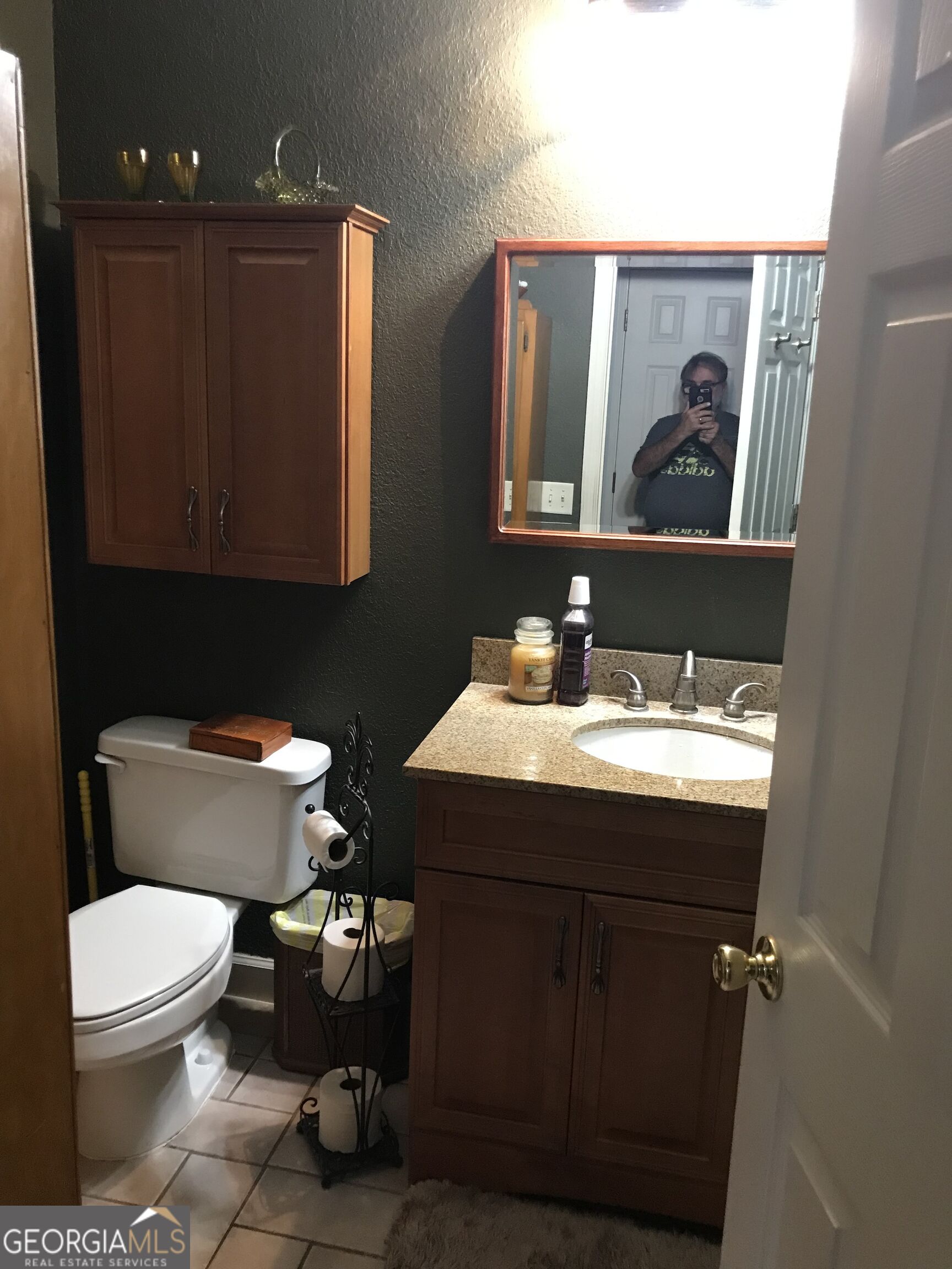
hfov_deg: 49.7
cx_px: 476
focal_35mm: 28
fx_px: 1027
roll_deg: -2.6
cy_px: 634
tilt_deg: -12.8
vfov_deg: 63.4
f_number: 1.8
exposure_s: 1/12
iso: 100
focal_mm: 3.99
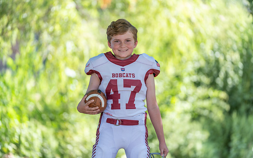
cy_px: 74
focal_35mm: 151
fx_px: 1041
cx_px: 126
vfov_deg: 8.7
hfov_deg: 13.9
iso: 160
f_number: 2.8
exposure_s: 1/320
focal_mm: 147
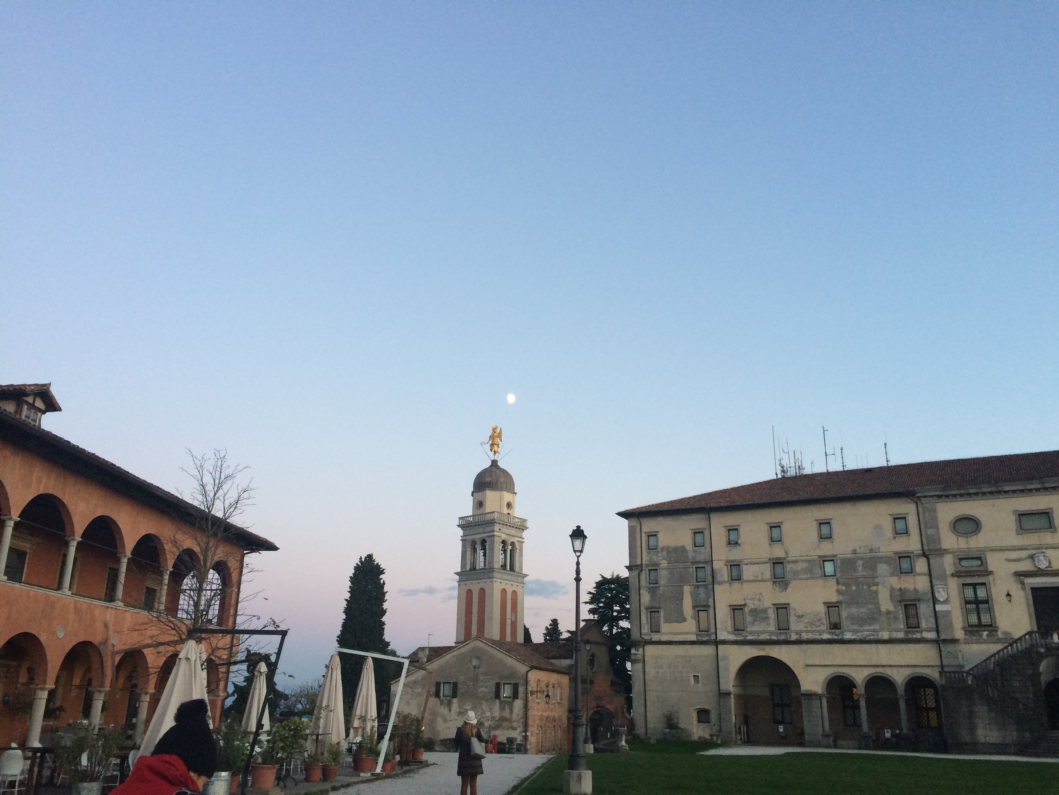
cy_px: 398
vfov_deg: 48.2
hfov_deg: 61.7
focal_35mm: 29
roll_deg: -1.9
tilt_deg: +17.1
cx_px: 530
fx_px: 887
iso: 50
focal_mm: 4.15
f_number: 2.2
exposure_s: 1/33
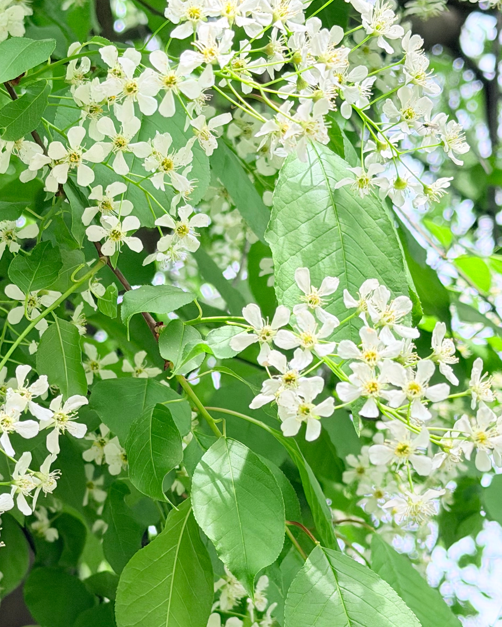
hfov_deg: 18.9
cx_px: 176
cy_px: 405
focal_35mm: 81
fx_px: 1504
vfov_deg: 23.5
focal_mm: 6.76
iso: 80
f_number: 1.78
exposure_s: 1/606
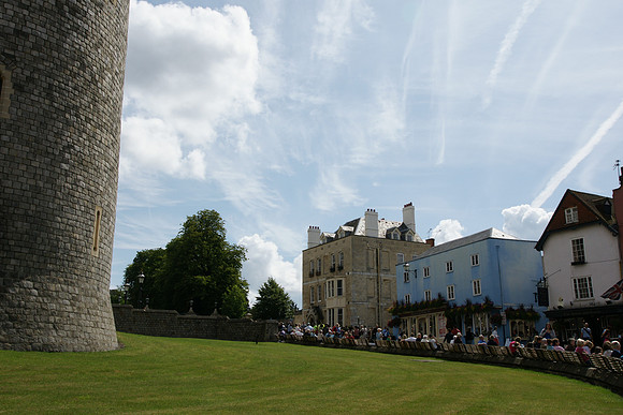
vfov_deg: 36.9
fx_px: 623
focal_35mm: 36
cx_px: 312
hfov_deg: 53.1
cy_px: 208
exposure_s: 1/750
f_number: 8
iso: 200
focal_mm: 24
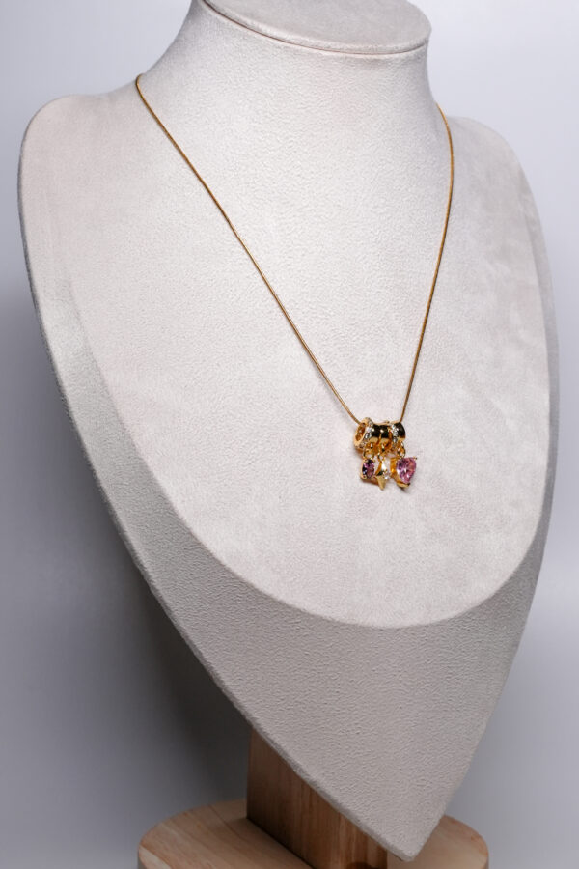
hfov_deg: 26.0
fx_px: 1254
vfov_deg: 38.2
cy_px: 434
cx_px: 290
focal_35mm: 52
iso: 800
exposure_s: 1/320
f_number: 7.1
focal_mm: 35
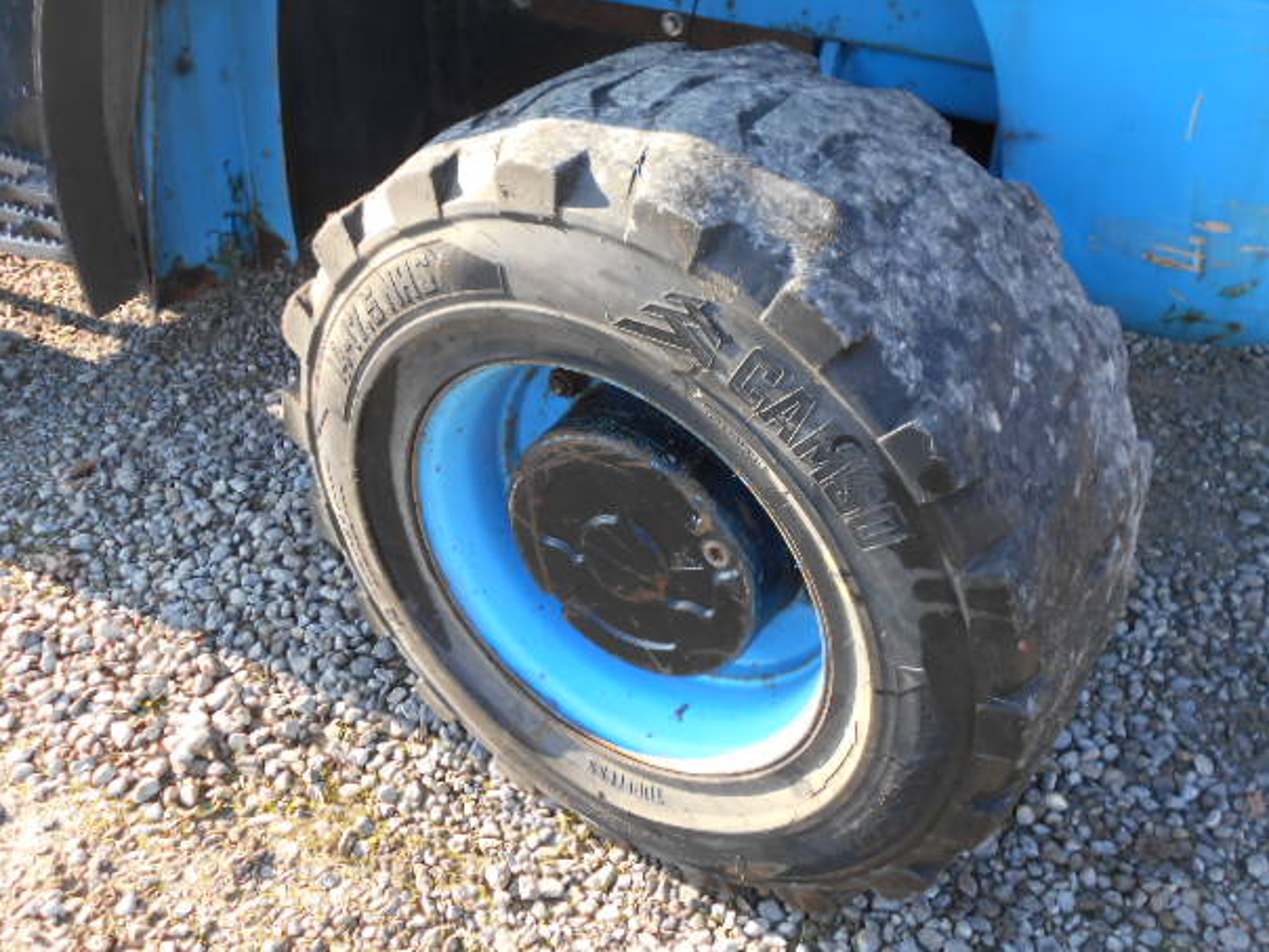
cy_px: 485
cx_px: 634
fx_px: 1320
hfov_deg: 51.4
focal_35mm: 36
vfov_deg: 39.7
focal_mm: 5.8
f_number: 3.6
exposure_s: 1/80
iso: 80
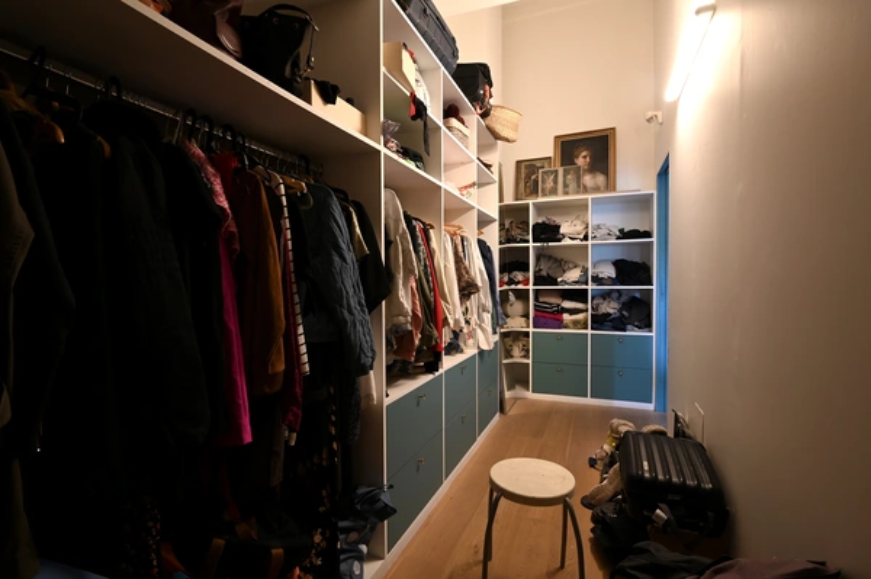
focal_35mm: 17
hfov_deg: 93.3
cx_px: 436
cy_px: 290
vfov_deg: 70.3
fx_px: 411
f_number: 11
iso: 200
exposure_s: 2
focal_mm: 17
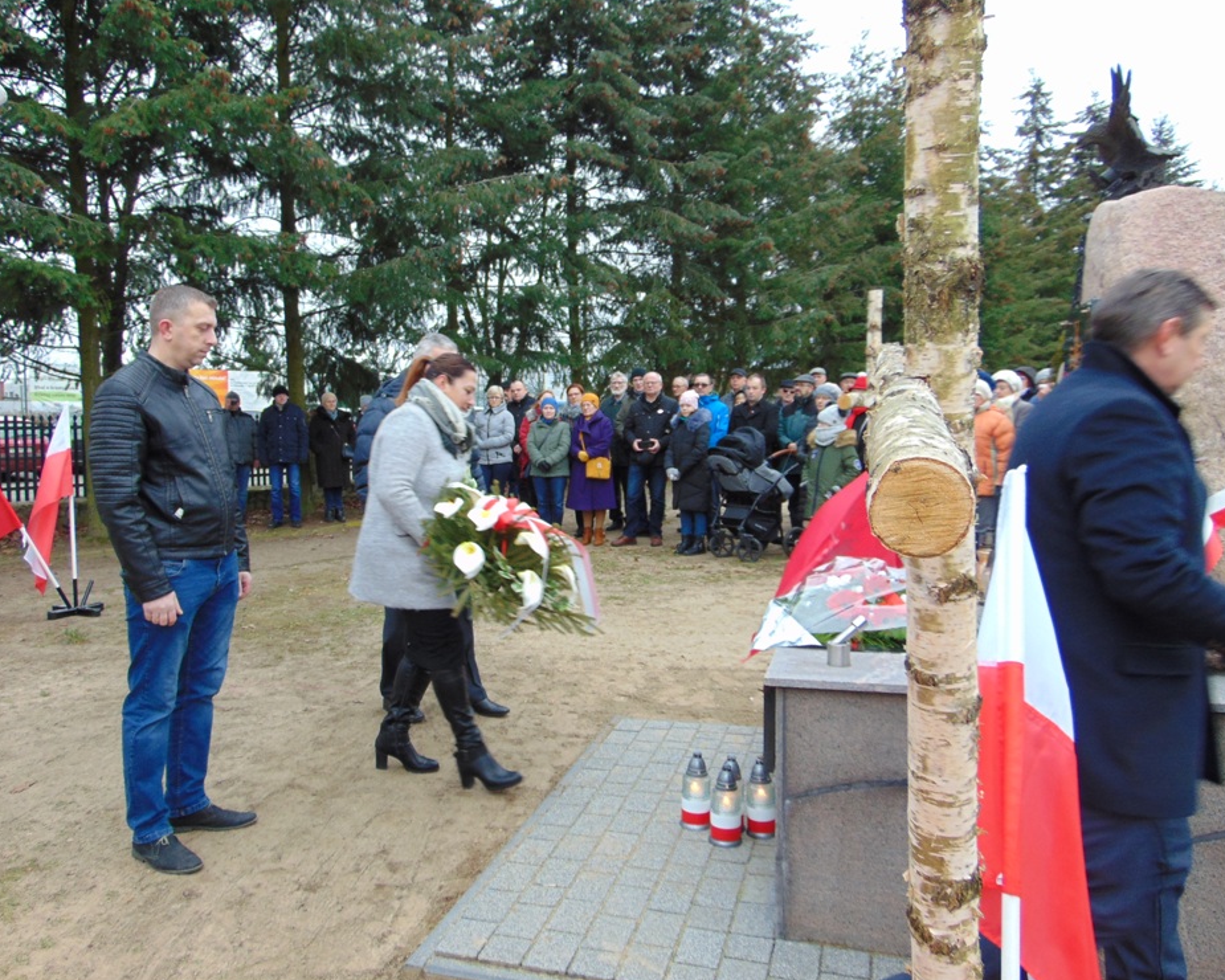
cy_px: 478
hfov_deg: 64.0
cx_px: 564
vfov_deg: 53.2
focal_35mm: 27
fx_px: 979
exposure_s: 1/60
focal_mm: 4.5
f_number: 3
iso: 80
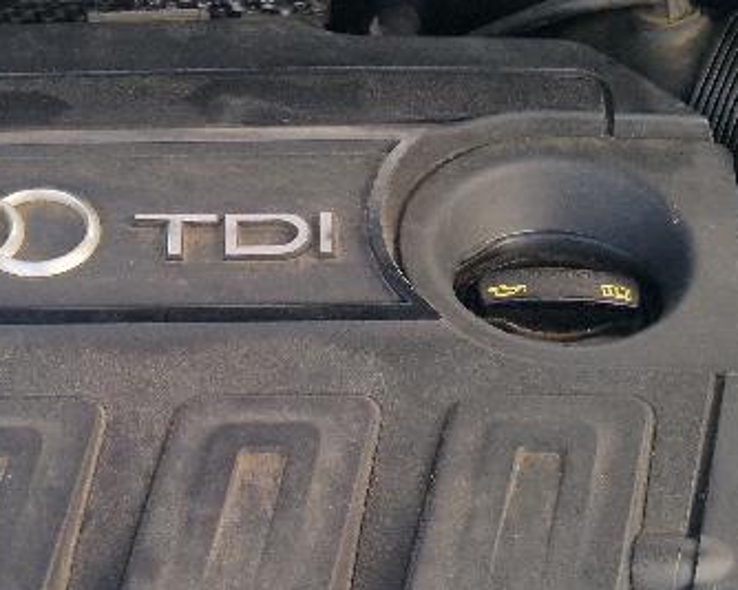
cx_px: 373
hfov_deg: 15.9
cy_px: 603
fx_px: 2642
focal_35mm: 121
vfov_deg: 12.6
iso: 50
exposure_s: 1/100
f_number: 1.8
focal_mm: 5.4
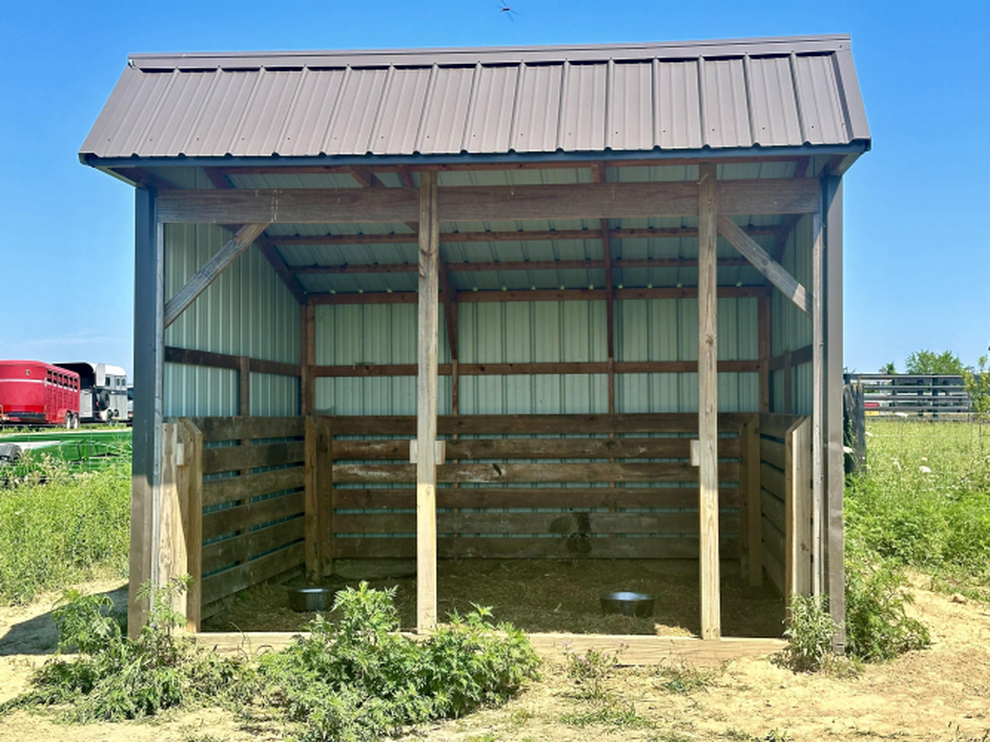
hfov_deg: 39.7
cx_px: 495
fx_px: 1373
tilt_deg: +1.9
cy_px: 371
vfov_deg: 30.3
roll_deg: +0.1
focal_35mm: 48
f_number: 1.78
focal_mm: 6.86
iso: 64
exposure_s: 1/1848
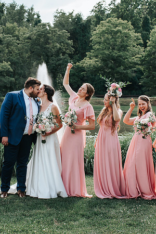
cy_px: 103
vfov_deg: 27.6
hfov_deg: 18.4
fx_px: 476
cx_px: 28
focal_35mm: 73
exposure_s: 1/640
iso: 160
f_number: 3.2
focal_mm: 35
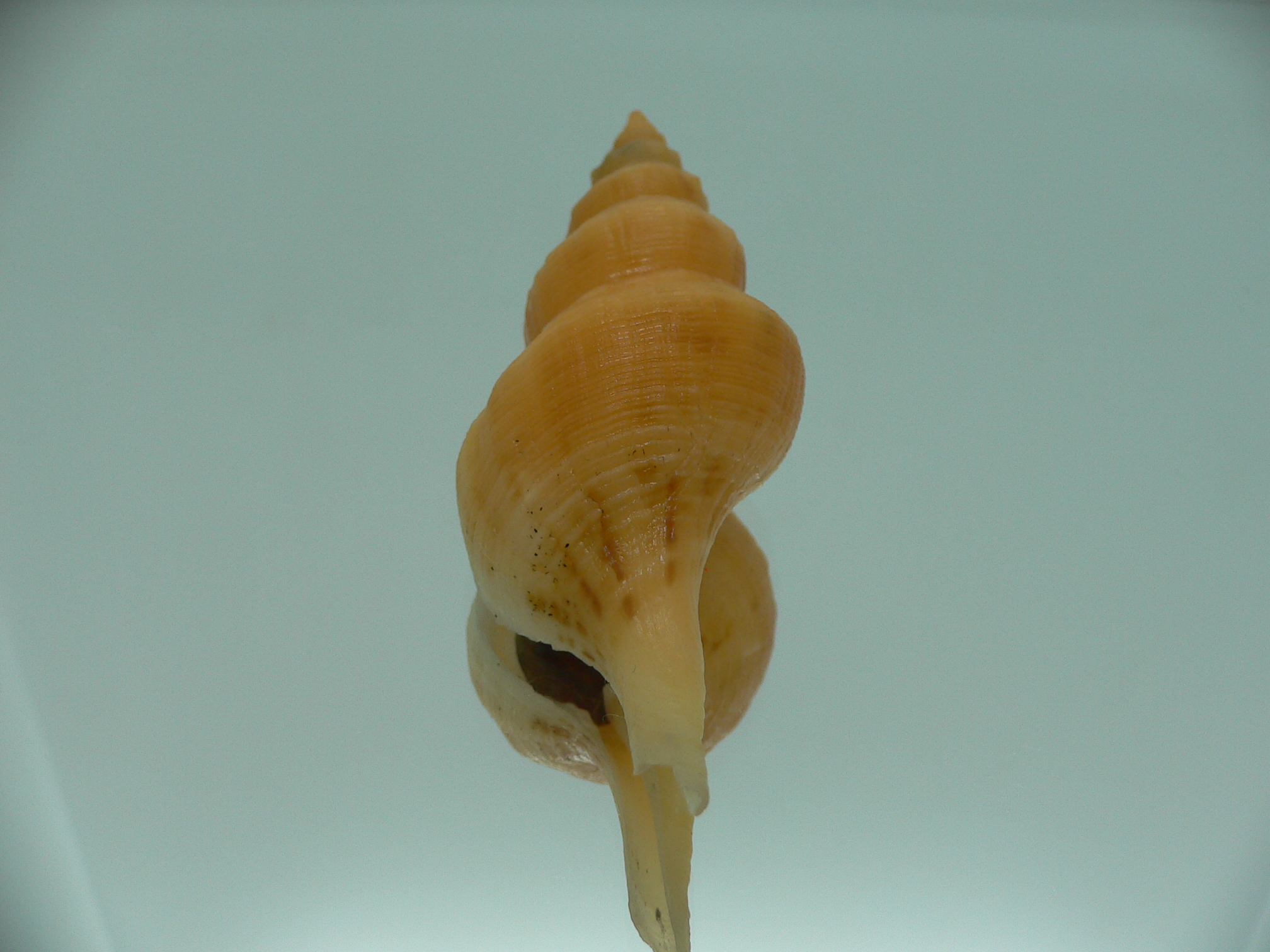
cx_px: 635
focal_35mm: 35
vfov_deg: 40.7
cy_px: 476
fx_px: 1284
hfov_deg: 52.6
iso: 80
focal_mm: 4.6
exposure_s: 1/60
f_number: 2.8
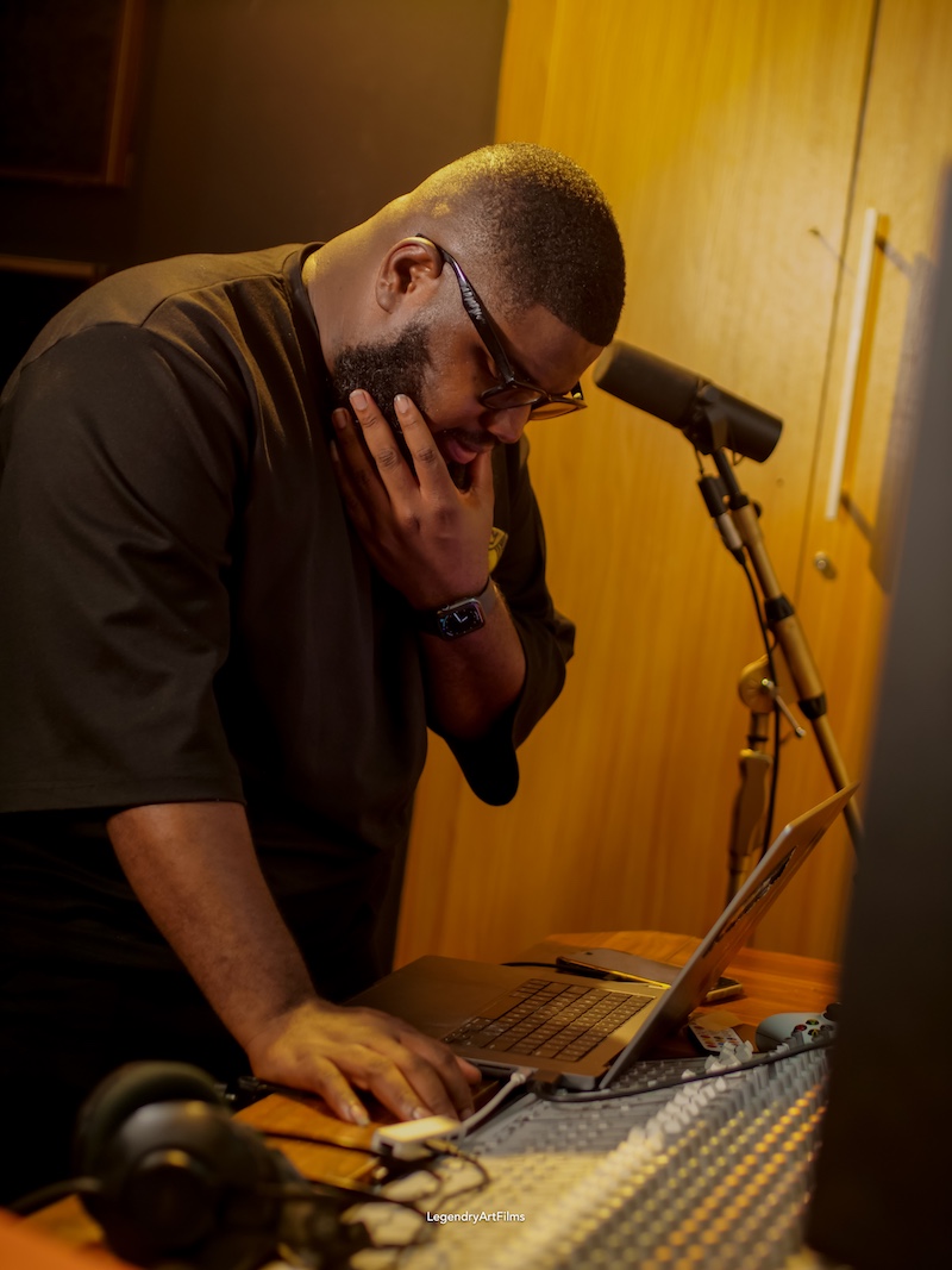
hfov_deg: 21.0
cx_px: 476
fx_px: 2567
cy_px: 635
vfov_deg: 27.8
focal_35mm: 70
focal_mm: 35
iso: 200
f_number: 1.4
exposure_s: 1/60
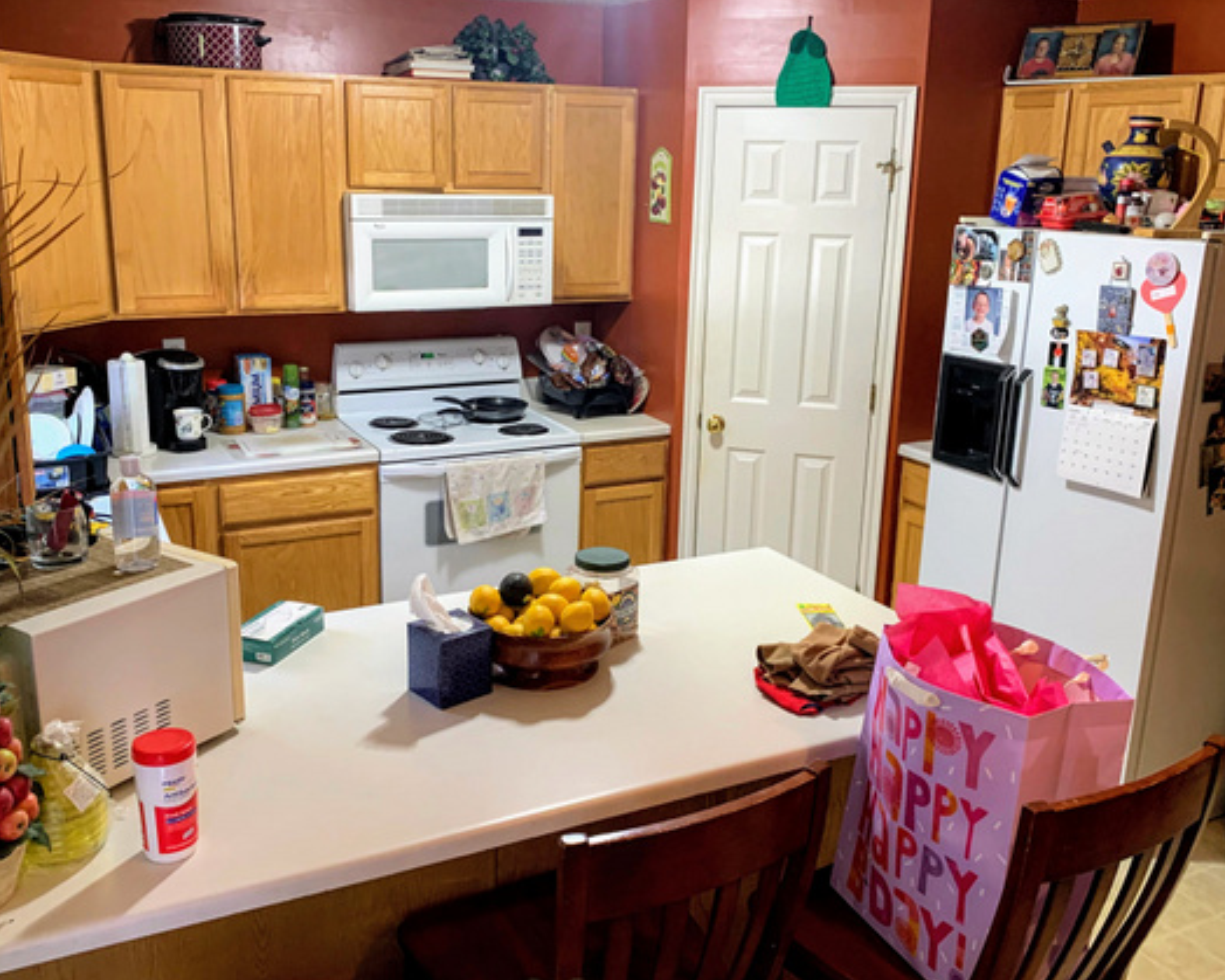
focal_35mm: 31
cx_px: 573
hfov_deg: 57.1
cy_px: 458
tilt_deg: -15.3
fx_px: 1124
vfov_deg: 47.1
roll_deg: -1.6
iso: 160
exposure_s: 1/60
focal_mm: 4.25
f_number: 1.8
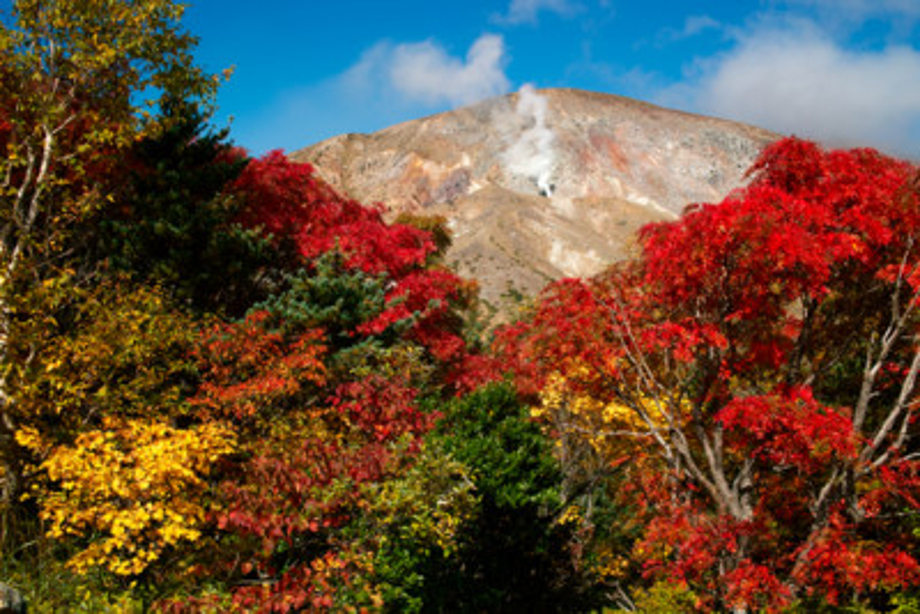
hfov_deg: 47.4
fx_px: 1048
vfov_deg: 32.7
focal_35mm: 41
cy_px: 307
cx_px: 460
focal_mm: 24.2
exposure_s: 1/160
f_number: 8
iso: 100
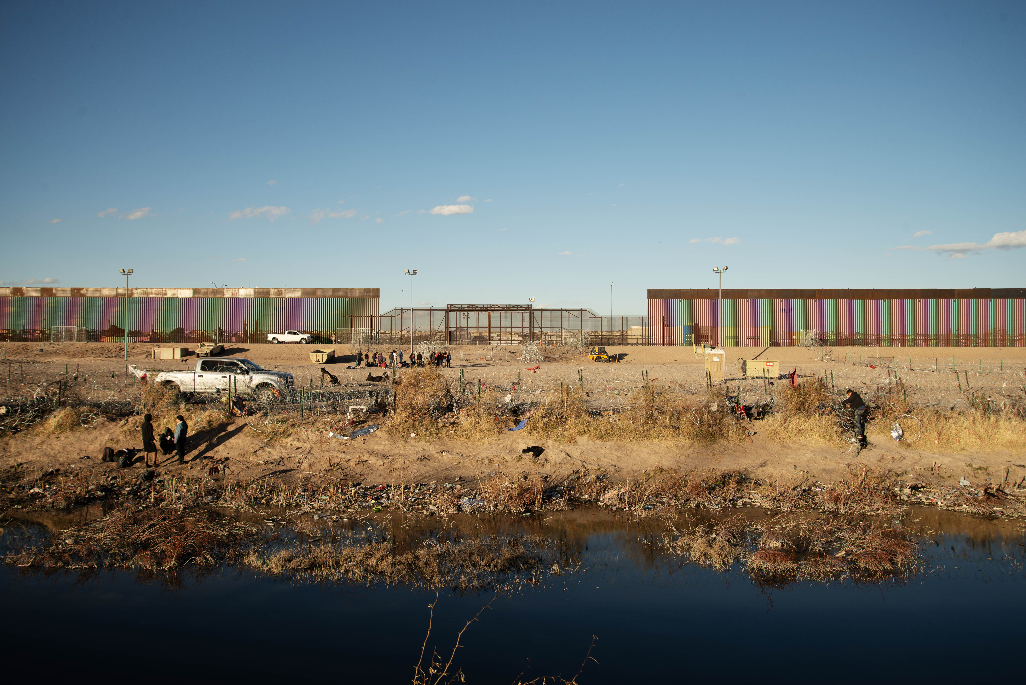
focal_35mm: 31
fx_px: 884
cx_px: 513
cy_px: 342
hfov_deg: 60.3
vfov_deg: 42.4
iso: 100
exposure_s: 1/400
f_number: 7.1
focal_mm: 31
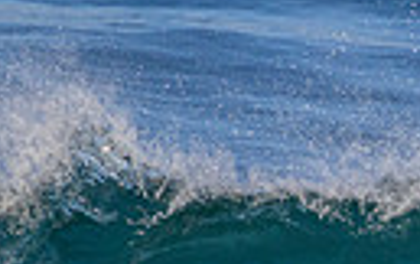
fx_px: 41903
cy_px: 292
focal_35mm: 3656
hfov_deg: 0.6
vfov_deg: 0.4
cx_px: 781
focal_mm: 800
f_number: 11
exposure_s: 1/2000
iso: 1800
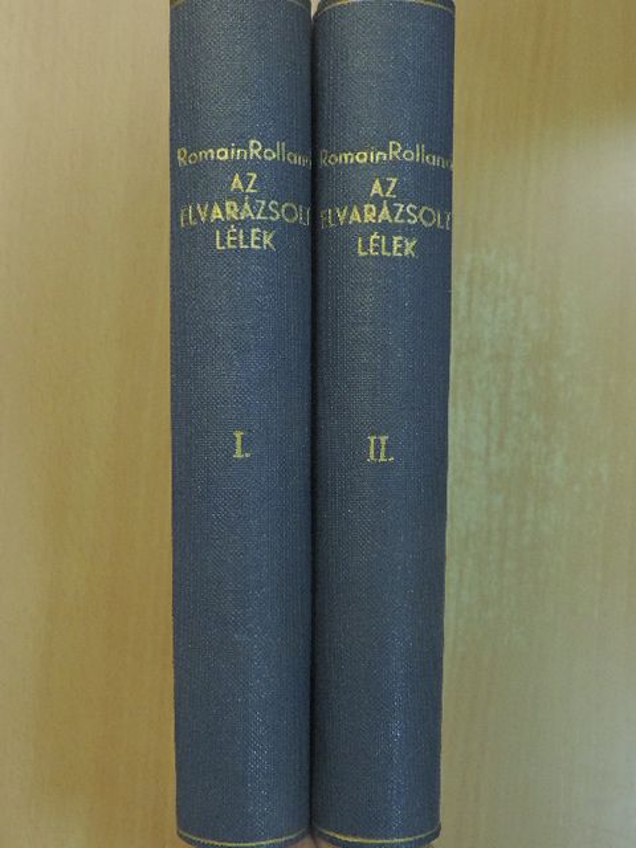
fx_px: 980
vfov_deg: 46.8
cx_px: 318
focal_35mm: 40
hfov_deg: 36.0
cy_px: 424
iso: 800
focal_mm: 7.1
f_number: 3.3
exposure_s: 1/100
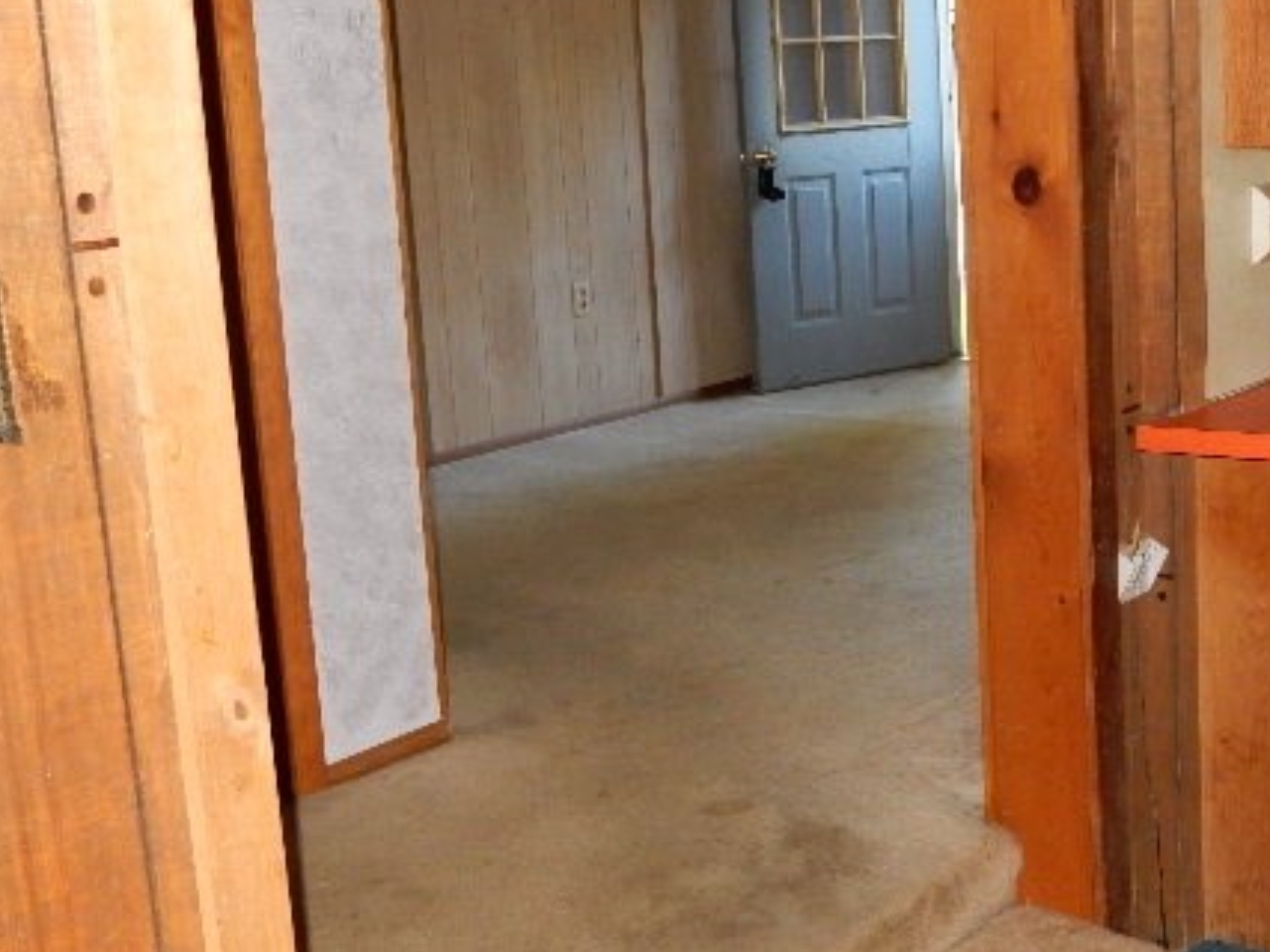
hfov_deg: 35.2
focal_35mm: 54
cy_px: 437
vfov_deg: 27.0
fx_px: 1981
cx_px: 836
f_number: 4
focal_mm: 6.4
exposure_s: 1/30
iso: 720
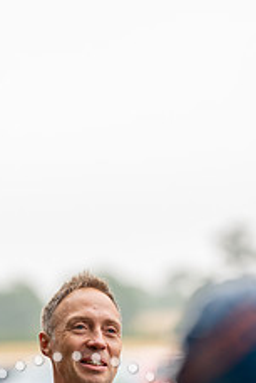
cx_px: 105
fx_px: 3664
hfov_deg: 4.0
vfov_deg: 6.0
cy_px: 366
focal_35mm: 344
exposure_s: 1/800
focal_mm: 175
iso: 1000
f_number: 3.2
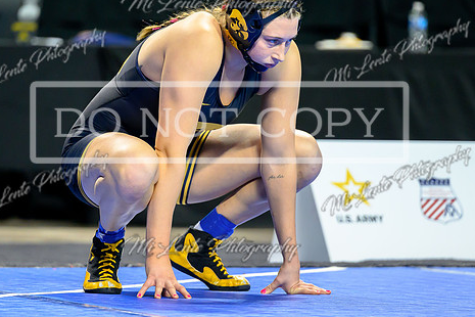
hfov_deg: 6.0
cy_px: 143
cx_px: 200
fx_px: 4525
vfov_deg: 4.0
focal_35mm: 343
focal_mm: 200
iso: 2500
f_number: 2.8
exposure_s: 1/800
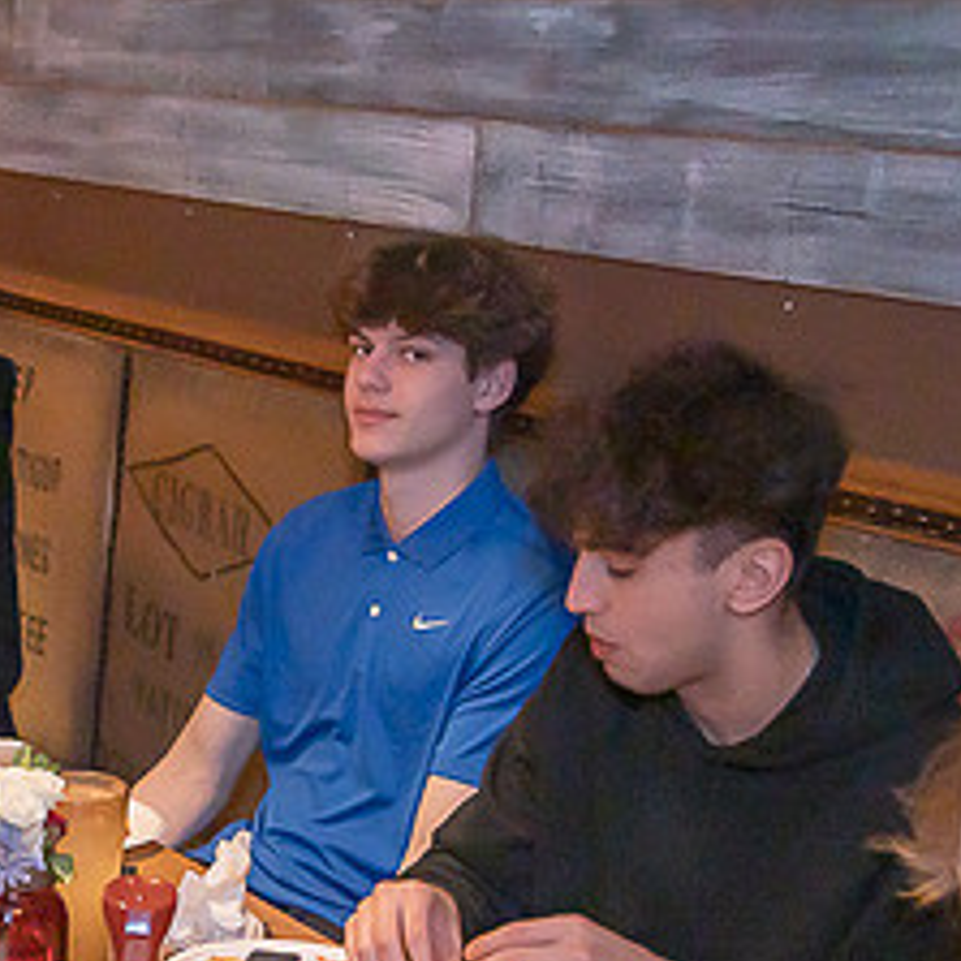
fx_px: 2638
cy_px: 690
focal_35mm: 84
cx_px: 90
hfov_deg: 20.2
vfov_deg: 20.5
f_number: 4
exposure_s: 1/125
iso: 2000
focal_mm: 38
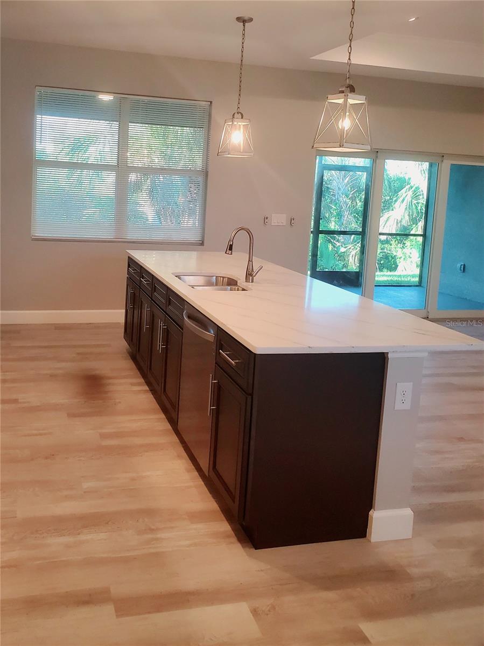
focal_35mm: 26
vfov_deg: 67.3
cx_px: 242
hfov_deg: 53.0
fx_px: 485
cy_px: 323
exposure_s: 1/120
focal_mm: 4.3
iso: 250
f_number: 2.4
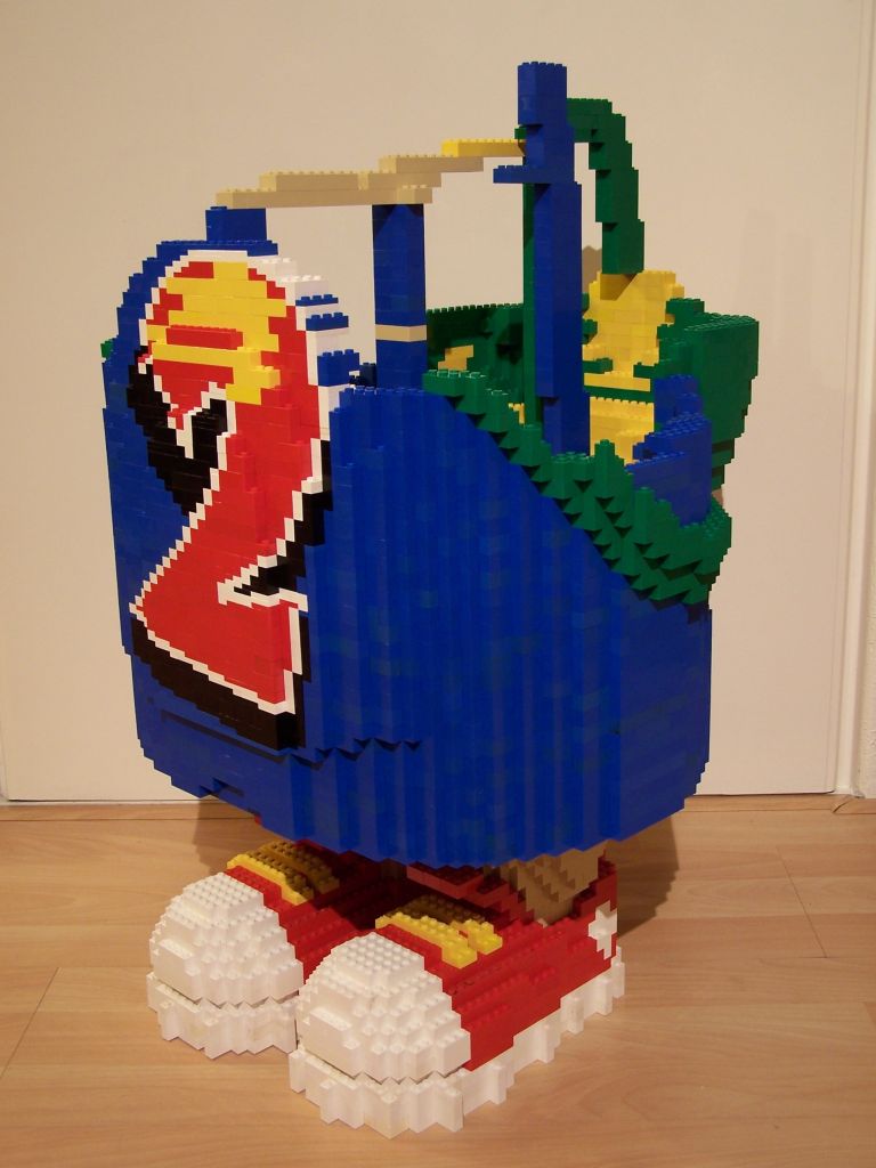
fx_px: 1350
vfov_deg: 46.8
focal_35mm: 40
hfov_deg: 36.0
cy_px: 584
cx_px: 438
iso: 80
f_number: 2.8
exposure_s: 1/2
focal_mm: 6.7
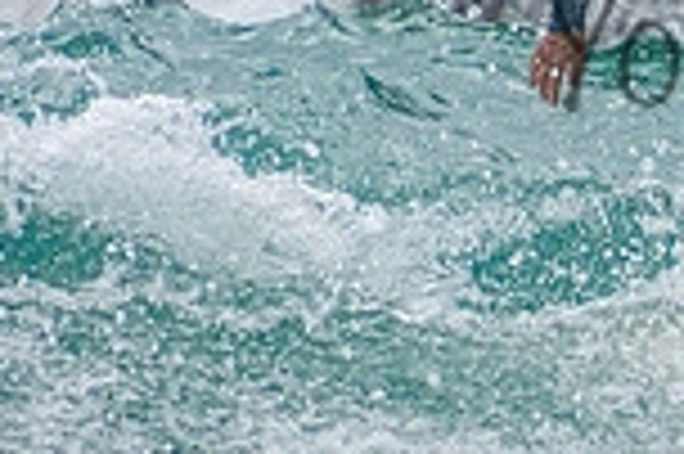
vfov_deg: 0.6
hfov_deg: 0.9
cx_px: 1008
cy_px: 2
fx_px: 43576
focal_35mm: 2296
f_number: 5.6
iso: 400
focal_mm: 400
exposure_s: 1/2000
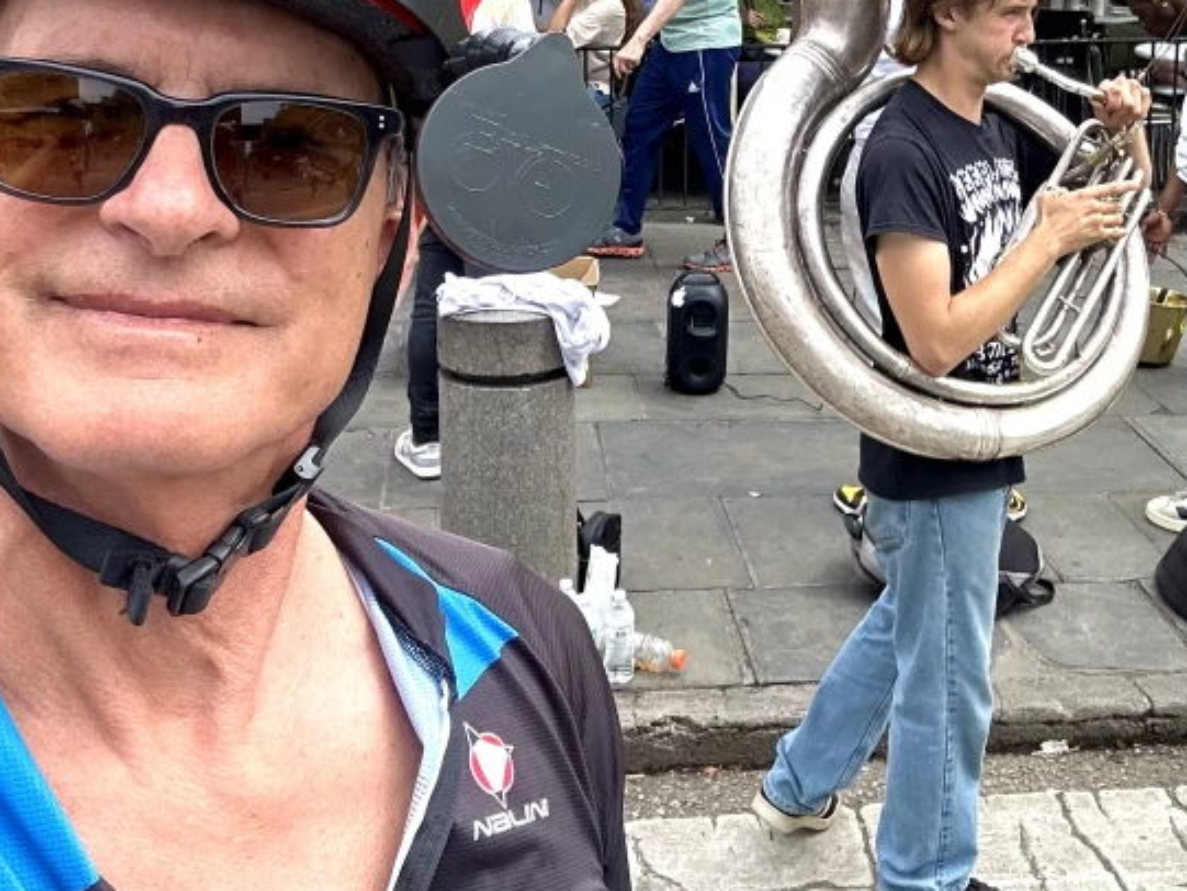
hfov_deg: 37.3
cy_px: 154
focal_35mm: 51
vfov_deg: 27.9
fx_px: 1749
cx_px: 728
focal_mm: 2.69
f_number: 1.9
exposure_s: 1/392
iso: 25
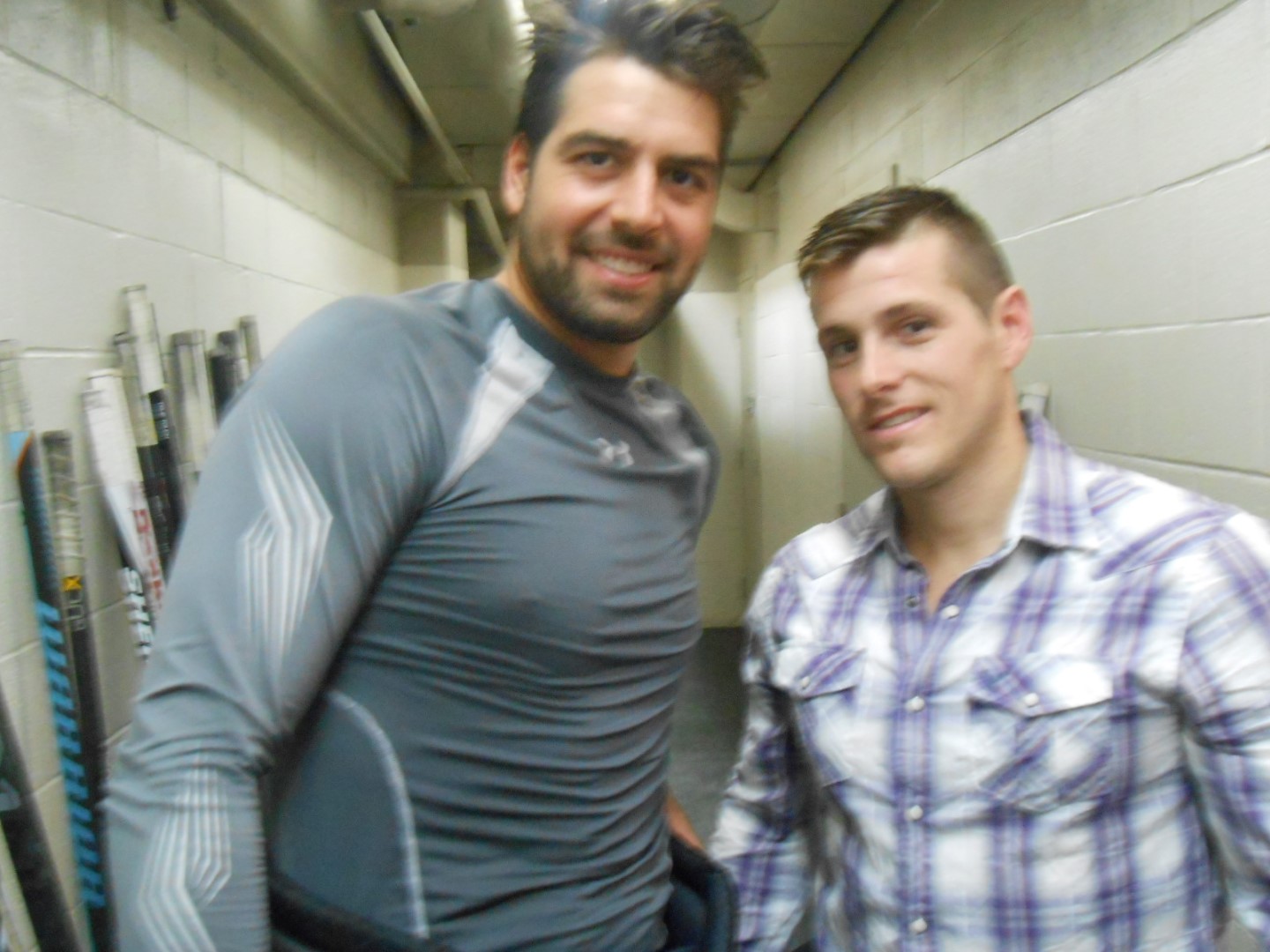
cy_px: 476
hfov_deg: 49.0
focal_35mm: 38
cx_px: 635
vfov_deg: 37.7
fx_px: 1394
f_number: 4.2
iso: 800
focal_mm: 6.8
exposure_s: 1/10
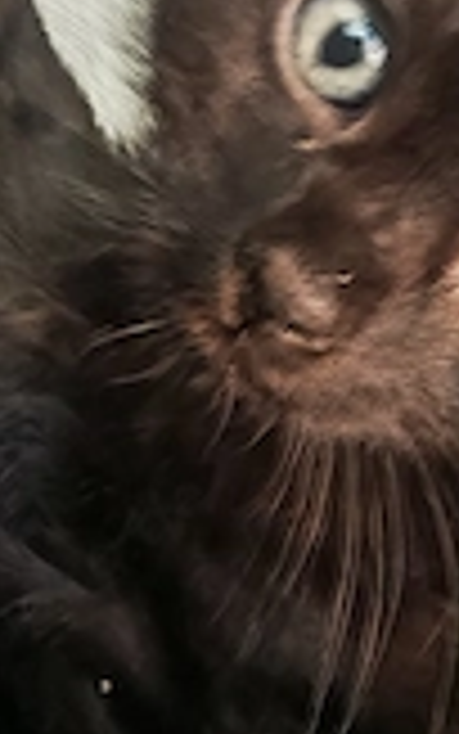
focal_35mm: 60
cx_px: 238
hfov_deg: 21.7
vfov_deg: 33.9
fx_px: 1200
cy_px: 302
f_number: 2
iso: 1600
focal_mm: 1.82
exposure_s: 1/9
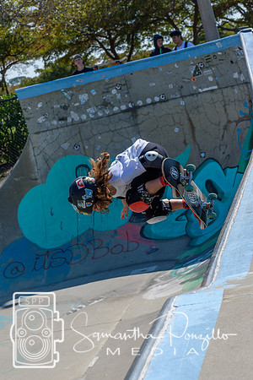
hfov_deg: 13.0
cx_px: 126
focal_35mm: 105
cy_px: 190
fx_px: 1107
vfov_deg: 19.5
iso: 200
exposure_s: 1/1000
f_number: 8
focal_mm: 70
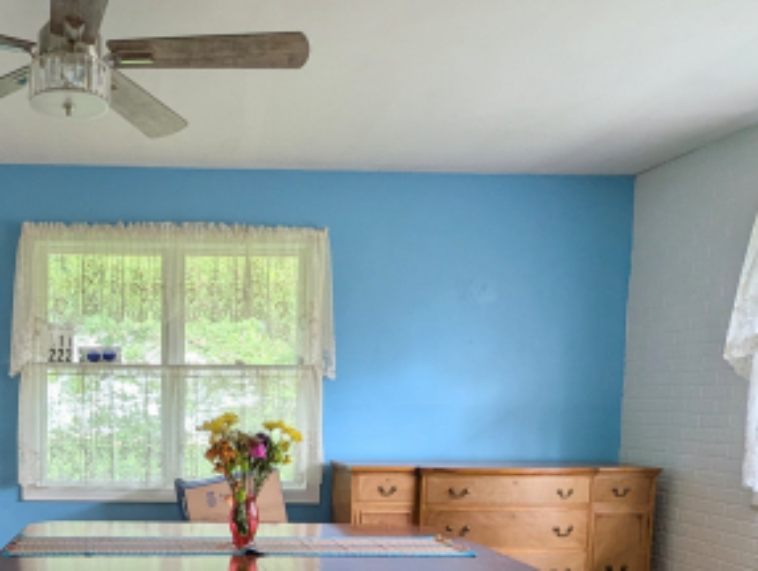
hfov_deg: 47.6
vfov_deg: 37.2
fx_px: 811
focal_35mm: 37
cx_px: 161
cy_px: 468
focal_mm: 2.35
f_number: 2.2
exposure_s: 1/25
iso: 53
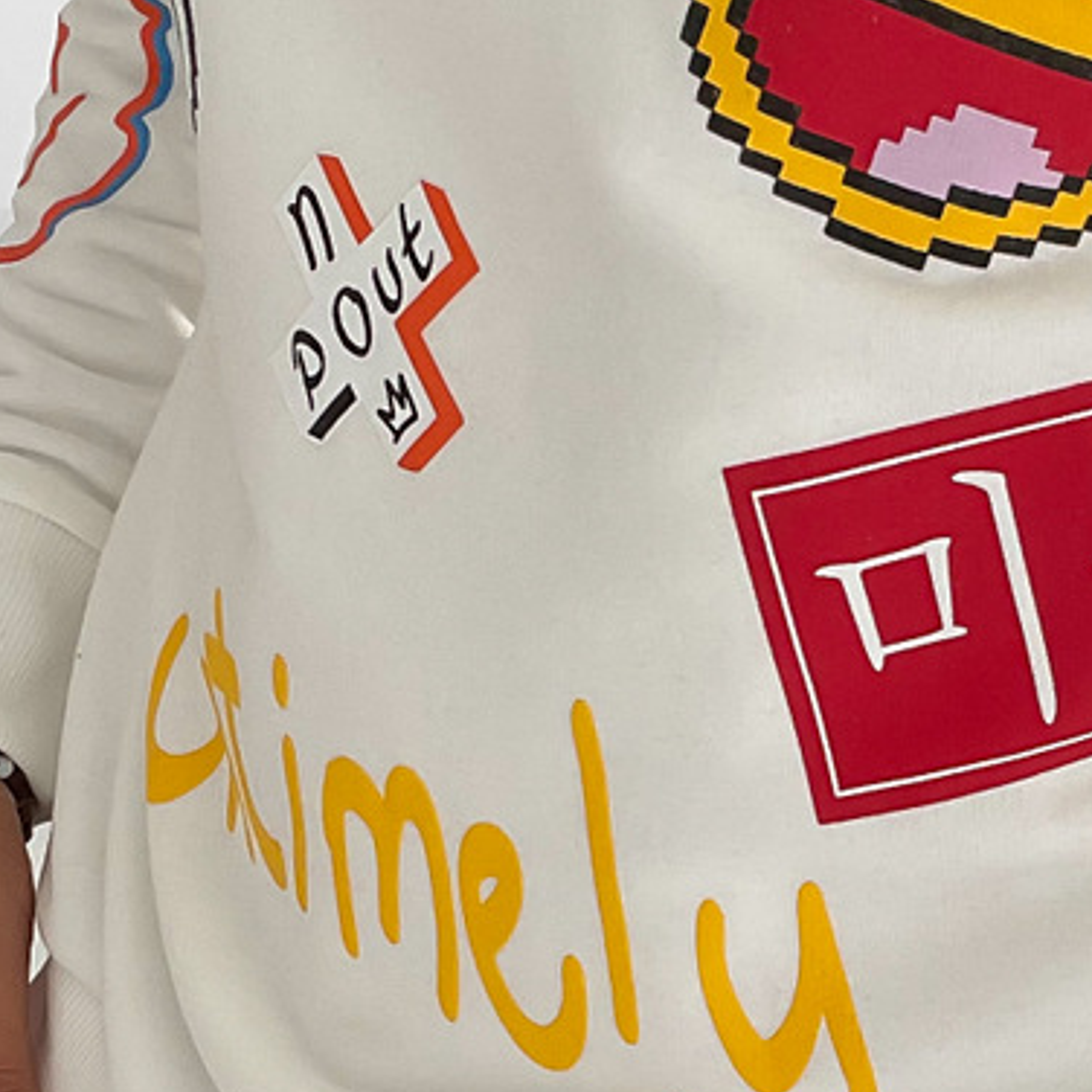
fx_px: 3890
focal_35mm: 109
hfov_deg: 16.0
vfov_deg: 15.9
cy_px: 831
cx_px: 709
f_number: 1.8
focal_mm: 3
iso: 40
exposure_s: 1/120
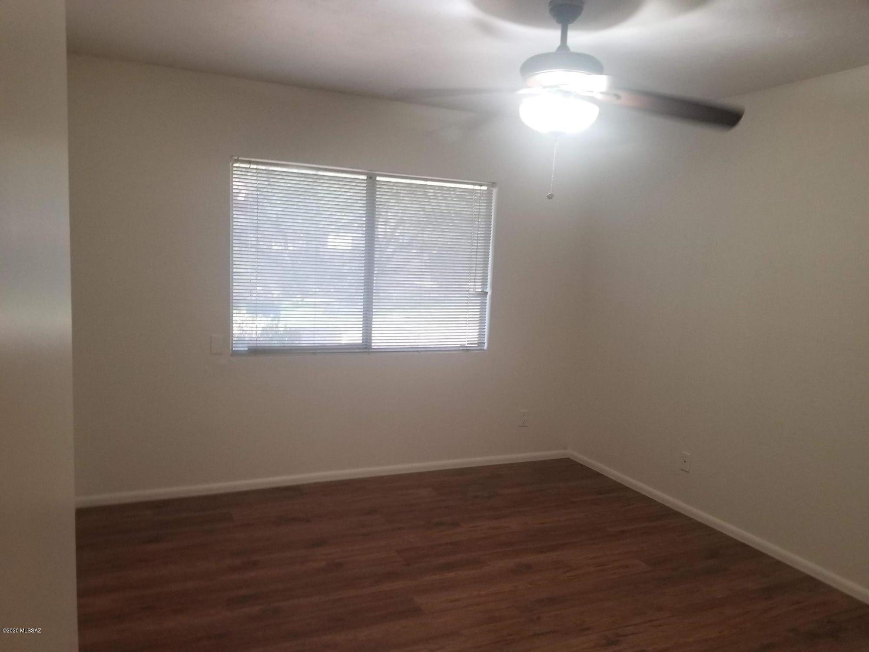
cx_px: 434
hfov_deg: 67.3
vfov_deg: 53.1
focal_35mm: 26
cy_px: 326
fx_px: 653
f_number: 1.7
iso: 160
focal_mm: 4.25
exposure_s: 1/40
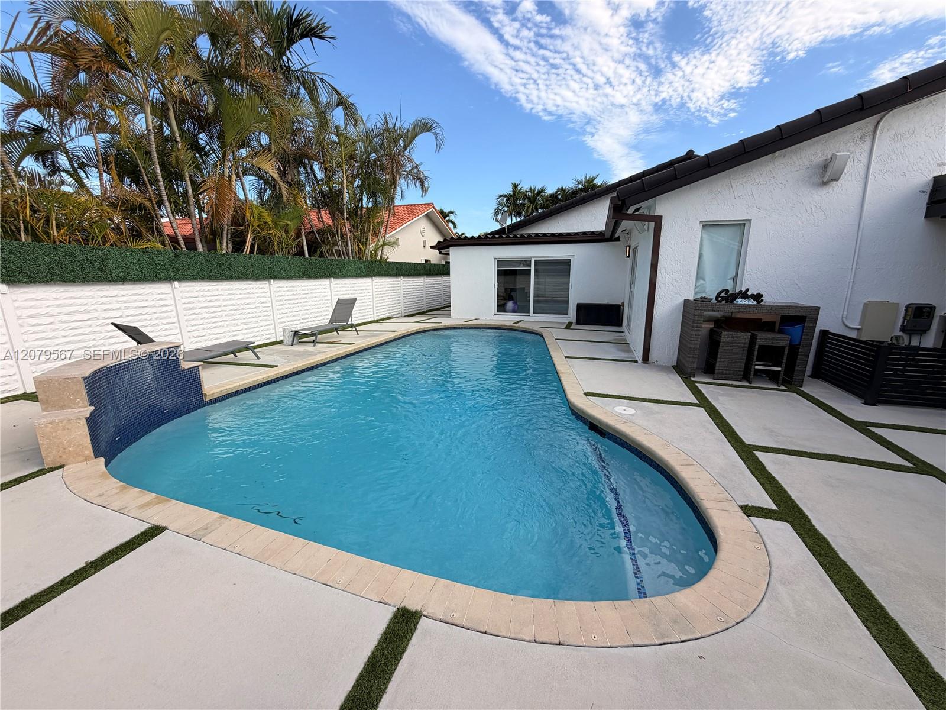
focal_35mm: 14
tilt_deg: -11.5
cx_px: 473
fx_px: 383
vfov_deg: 85.7
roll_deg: +1.5
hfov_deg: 102.1
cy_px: 355
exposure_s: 1/770
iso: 40
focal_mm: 2.22
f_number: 2.2
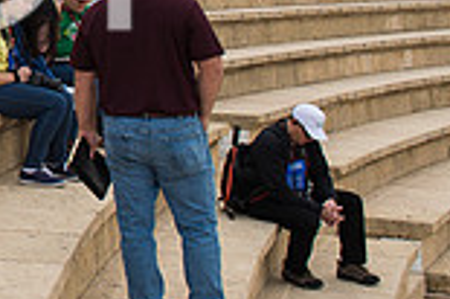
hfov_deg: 19.9
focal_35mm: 90
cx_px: -209
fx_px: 1124
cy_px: -51
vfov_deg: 14.7
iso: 100
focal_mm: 24
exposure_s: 1/400
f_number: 3.5
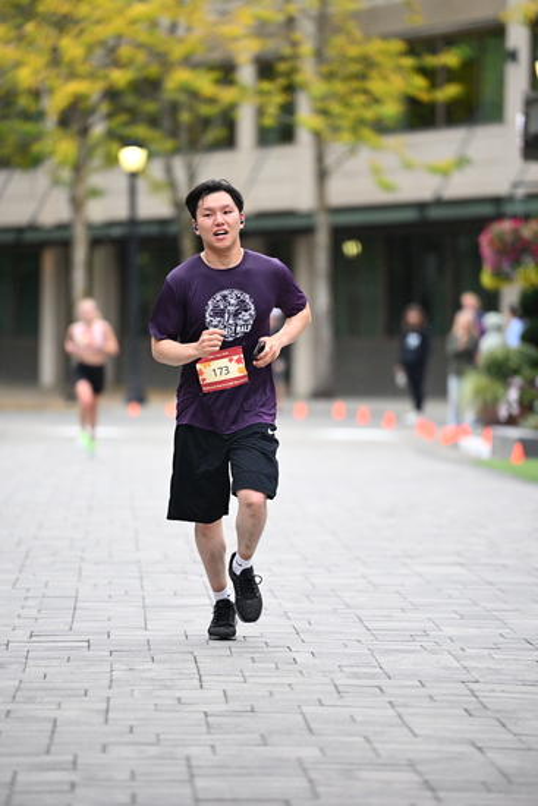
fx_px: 4480
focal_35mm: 200
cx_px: 269
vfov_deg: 10.3
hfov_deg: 6.9
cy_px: 403
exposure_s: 1/1600
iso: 1250
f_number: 2.8
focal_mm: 200
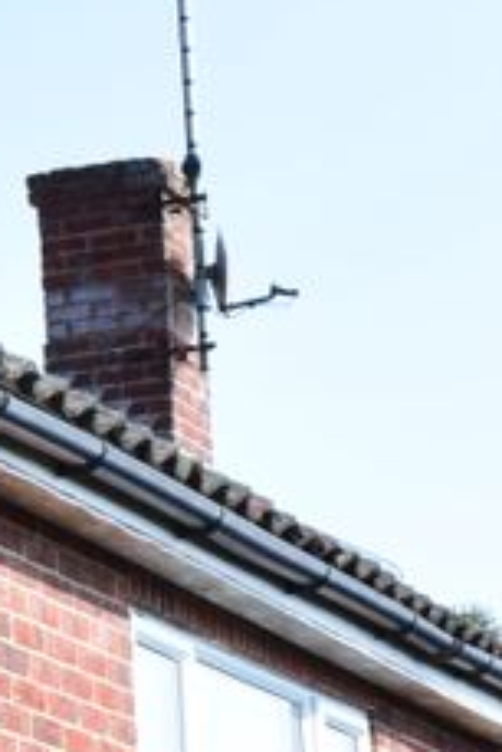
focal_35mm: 176
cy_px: 626
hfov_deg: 7.1
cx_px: -938
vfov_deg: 11.6
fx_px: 3671
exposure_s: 1/250
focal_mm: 21
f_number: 10
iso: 400
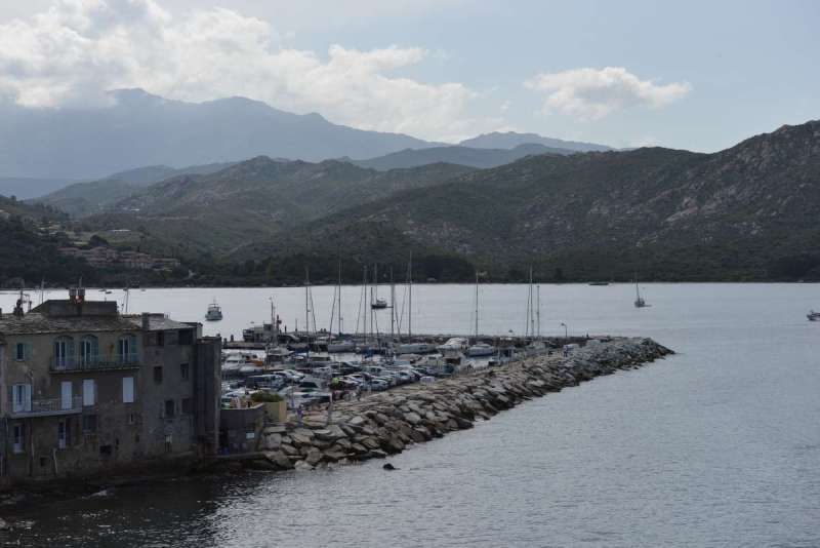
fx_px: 1595
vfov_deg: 19.5
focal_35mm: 70
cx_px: 410
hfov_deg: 28.8
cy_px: 274
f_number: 8
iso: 125
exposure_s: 1/250
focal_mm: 70
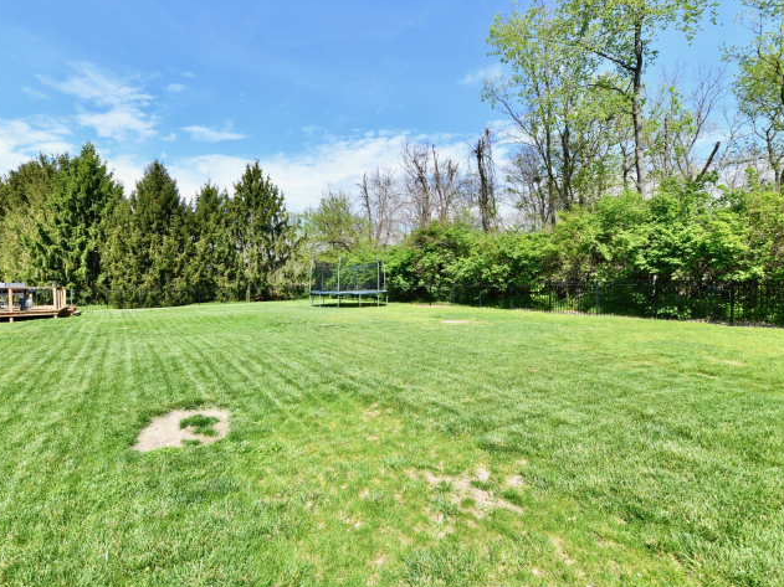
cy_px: 295
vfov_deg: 78.1
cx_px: 348
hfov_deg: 94.1
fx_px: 362
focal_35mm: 16
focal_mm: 14
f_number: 11
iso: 640
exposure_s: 1/500
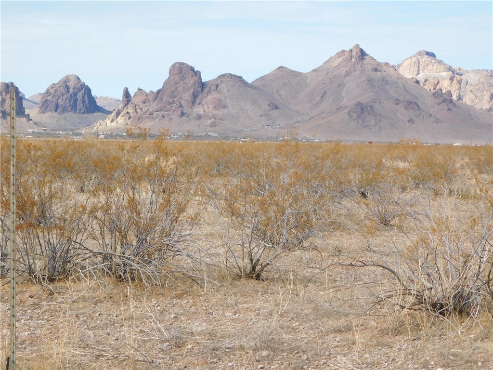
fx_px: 1296
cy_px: 185
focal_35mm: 91
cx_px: 246
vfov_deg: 16.2
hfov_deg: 21.5
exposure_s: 1/500
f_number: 4.5
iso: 125
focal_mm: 16.1
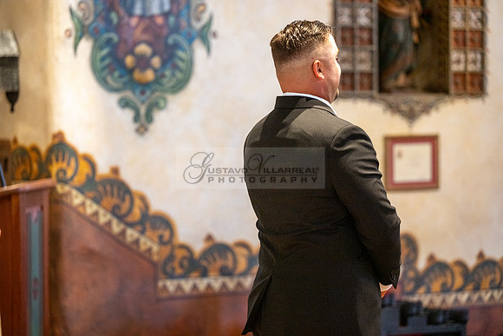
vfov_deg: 10.6
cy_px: 168
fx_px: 1817
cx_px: 252
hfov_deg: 15.8
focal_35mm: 130
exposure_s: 1/320
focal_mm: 130
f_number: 3.2
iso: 1250
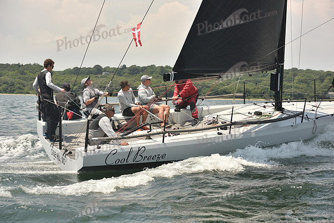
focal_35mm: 70
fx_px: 650
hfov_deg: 28.8
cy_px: 112
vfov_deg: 19.5
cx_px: 167
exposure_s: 1/640
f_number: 5.6
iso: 250
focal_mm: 70
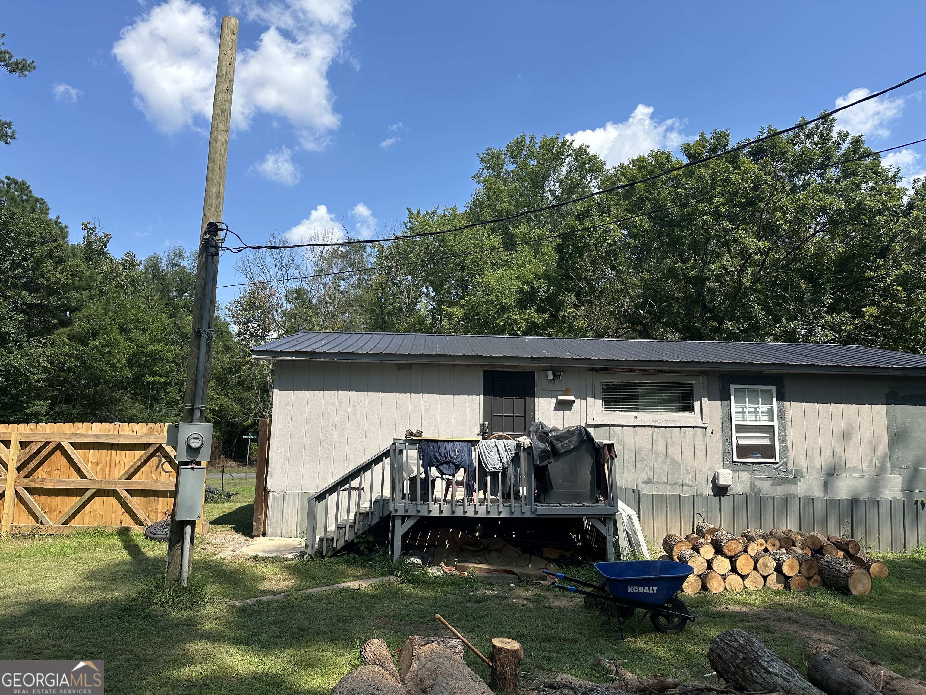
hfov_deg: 71.6
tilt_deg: +8.3
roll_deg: -1.1
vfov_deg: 56.8
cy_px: 348
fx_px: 642
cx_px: 463
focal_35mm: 24
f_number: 1.78
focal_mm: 6.86
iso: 80
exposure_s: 1/3058
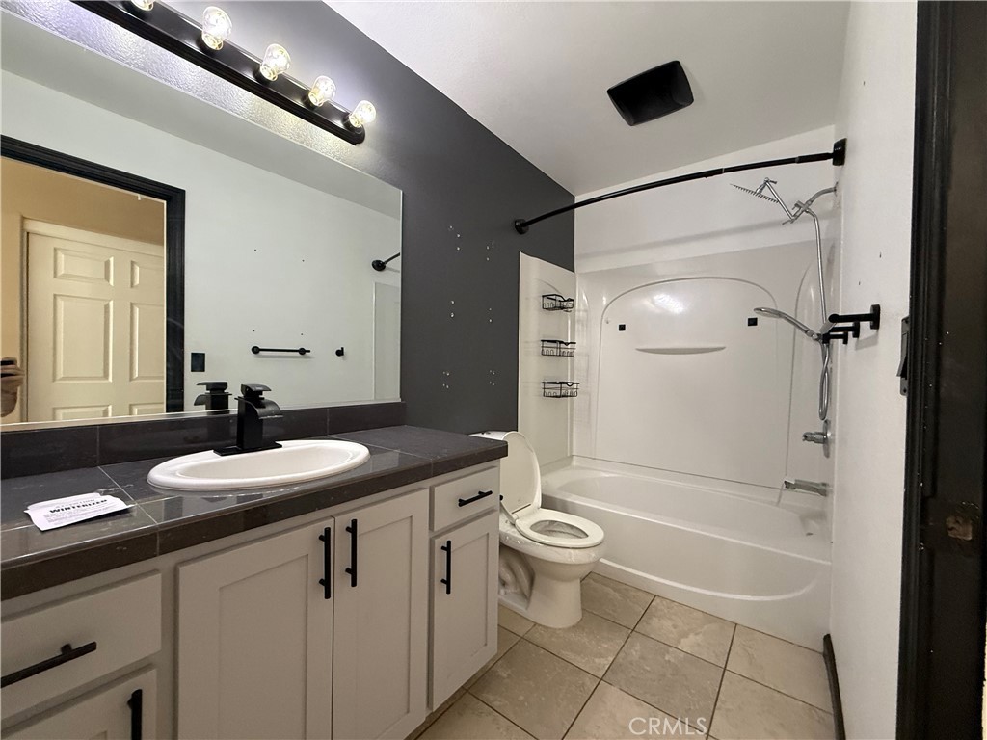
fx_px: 399
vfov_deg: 85.7
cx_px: 494
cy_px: 370
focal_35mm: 14
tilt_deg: -1.5
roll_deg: -1.1
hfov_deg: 102.1
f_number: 2.2
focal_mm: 2.22
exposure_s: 1/60
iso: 500
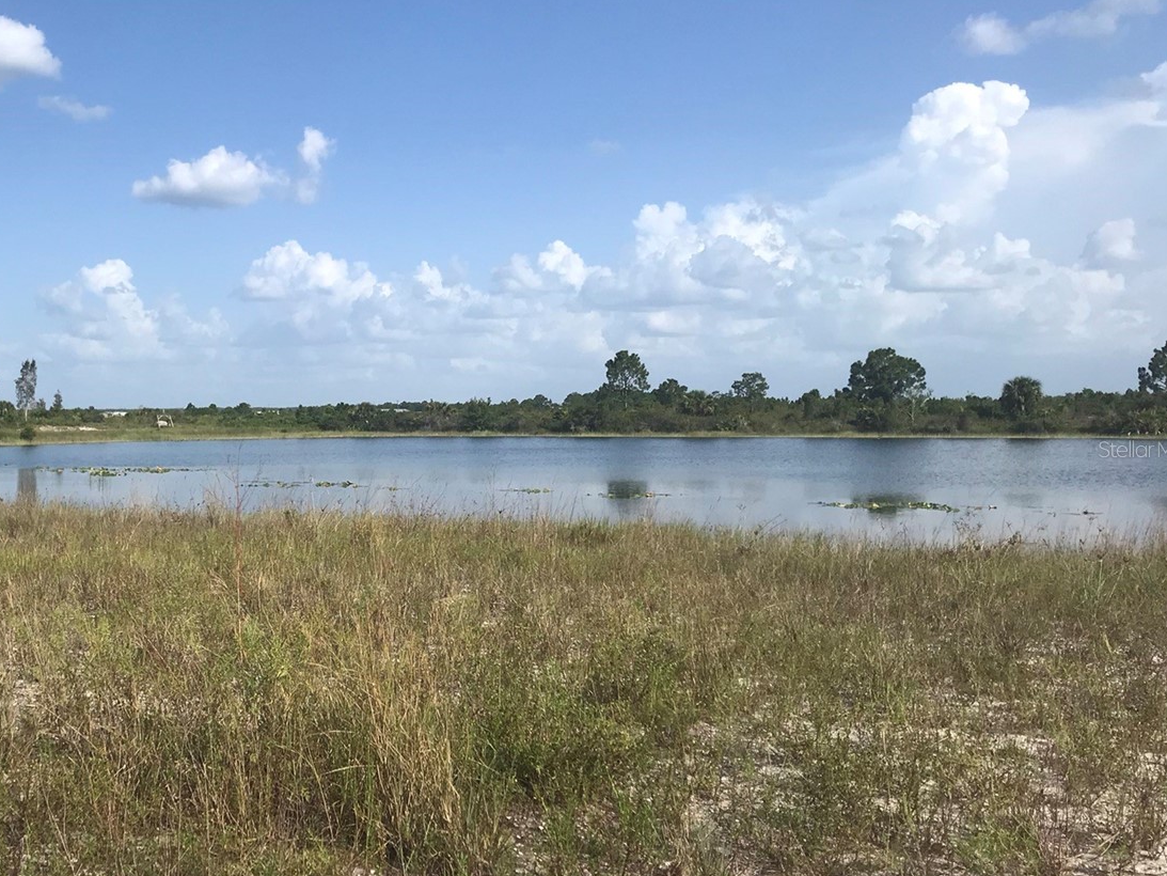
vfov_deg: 35.1
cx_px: 345
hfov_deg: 44.7
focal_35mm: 41
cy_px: 449
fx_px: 1382
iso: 20
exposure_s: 1/3300
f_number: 1.8
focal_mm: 3.99
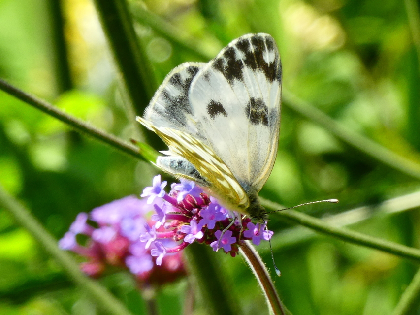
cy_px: 158
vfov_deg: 4.5
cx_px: 210
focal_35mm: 329
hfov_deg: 6.0
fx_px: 3992
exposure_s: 1/80
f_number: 5.6
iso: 100
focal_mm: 58.9
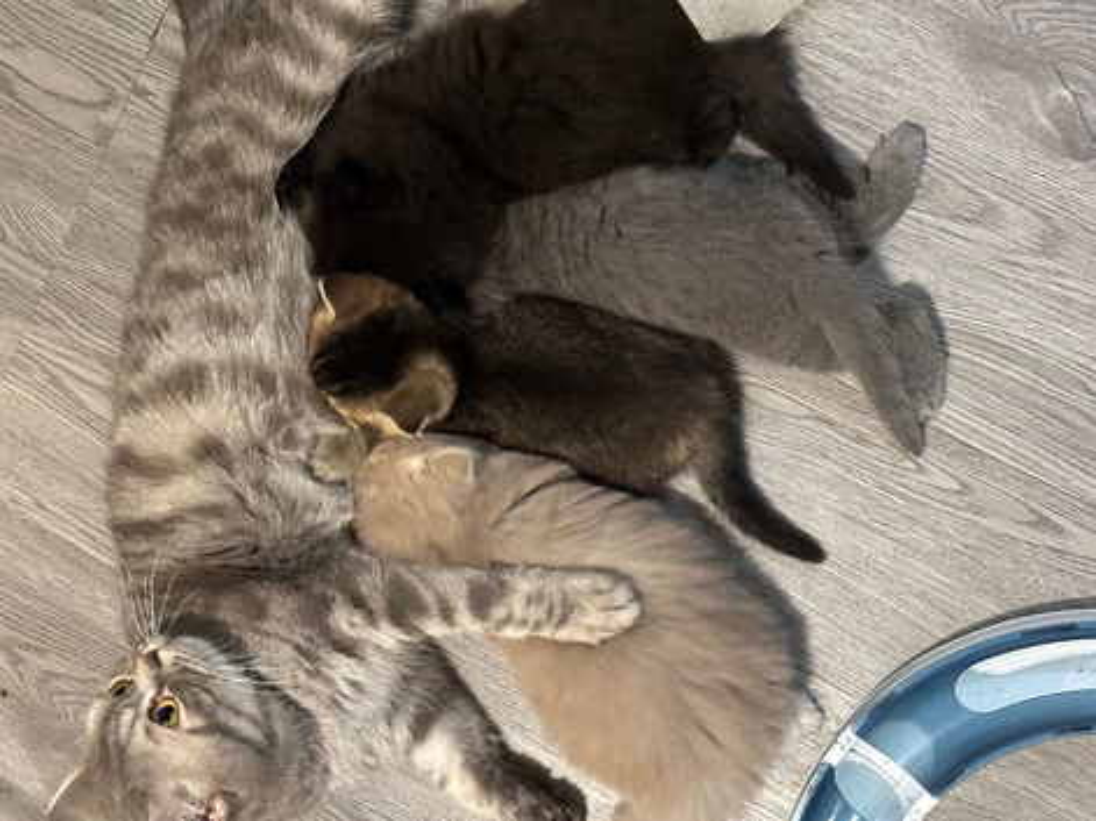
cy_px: 410
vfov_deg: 30.3
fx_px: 1519
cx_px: 548
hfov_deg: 39.7
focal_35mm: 48
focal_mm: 6.86
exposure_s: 1/25
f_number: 1.78
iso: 500
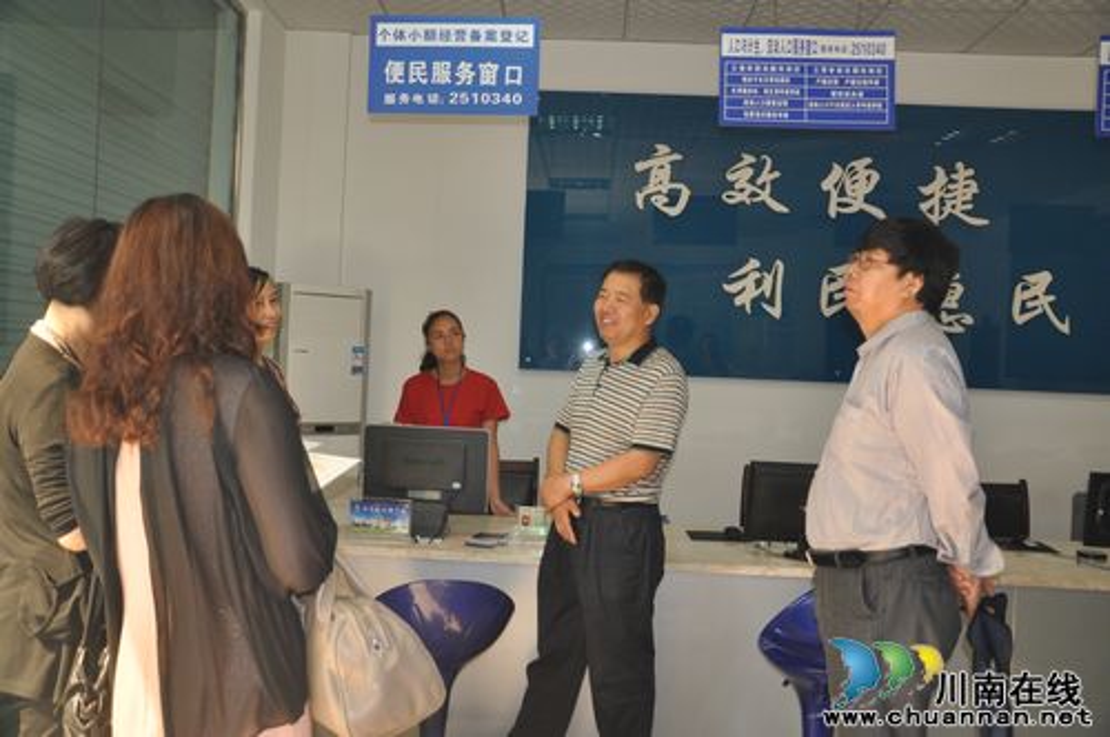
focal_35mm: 32
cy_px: 368
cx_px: 555
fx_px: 970
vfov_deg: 41.6
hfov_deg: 59.6
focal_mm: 21
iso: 500
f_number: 3.8
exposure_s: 1/60
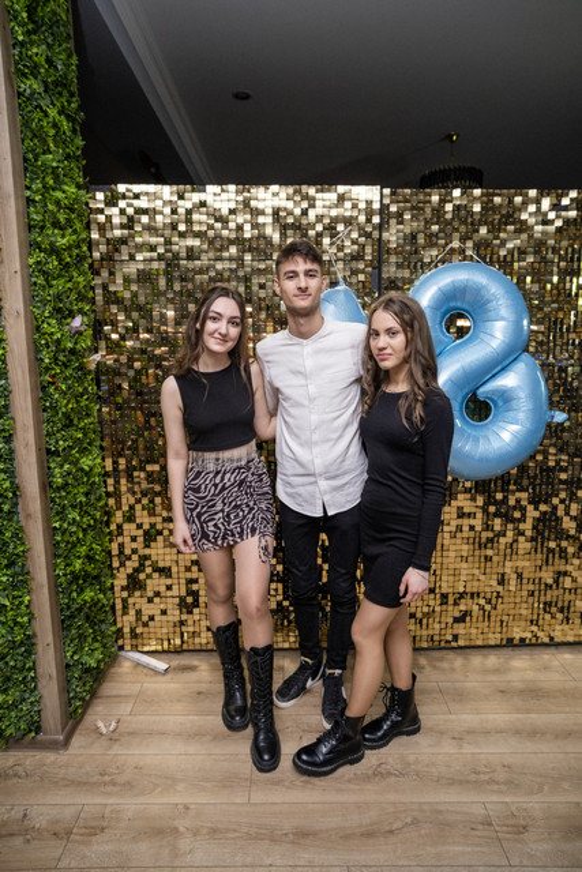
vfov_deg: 84.0
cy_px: 436
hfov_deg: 62.0
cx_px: 291
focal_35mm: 20
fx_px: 485
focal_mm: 13
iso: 1000
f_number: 2
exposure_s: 1/125
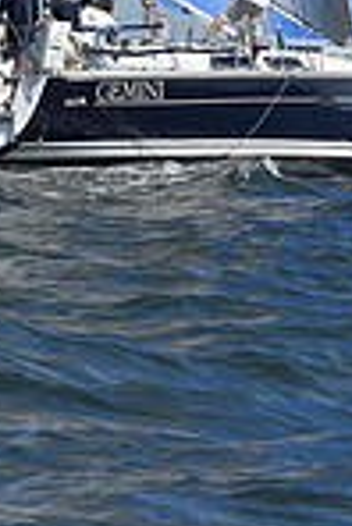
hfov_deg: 5.0
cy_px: -490
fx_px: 4009
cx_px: 290
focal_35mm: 274
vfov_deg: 7.3
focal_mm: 70
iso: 320
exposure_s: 1/1250
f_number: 9
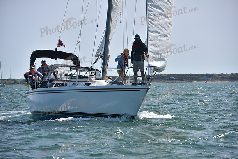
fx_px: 1190
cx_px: 119
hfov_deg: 11.4
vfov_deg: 7.6
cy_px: 80
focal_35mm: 180
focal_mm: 180
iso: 320
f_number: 6.3
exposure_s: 1/800
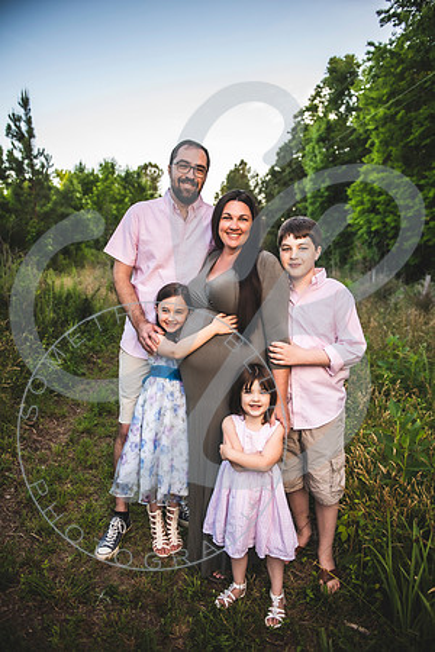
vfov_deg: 73.7
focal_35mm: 24
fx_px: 435
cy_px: 326
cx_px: 218
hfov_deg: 53.1
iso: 100
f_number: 2.8
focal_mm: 24
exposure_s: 1/125
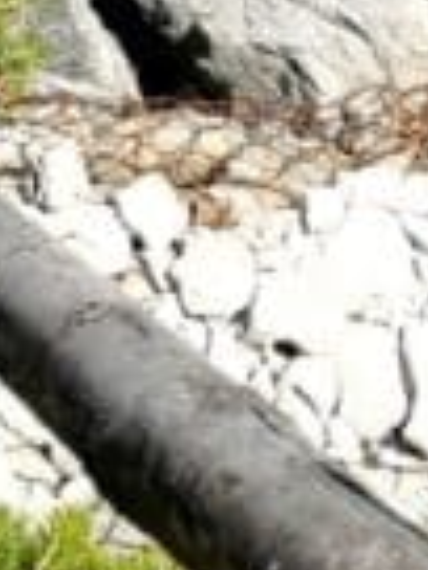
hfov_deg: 7.3
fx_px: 3347
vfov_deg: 8.5
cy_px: -981
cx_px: -59
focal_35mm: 203
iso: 50
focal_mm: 5.58
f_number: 1.8
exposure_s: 1/3106
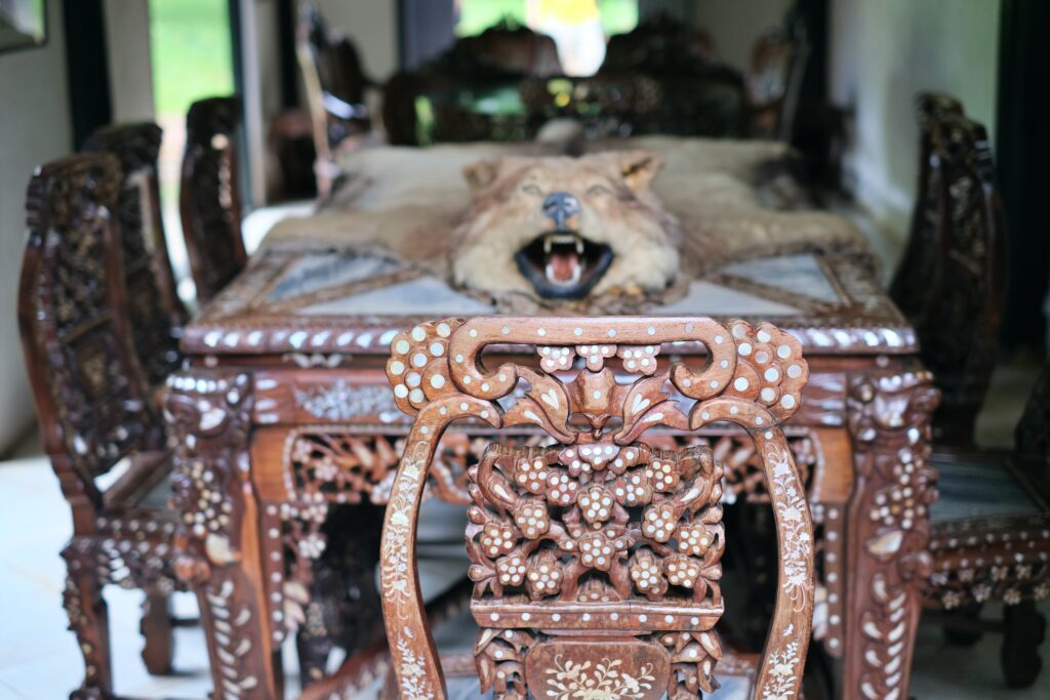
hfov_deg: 37.5
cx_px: 525
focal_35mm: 53
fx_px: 1546
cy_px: 350
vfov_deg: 25.5
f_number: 2
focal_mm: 35
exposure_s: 1/120
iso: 320
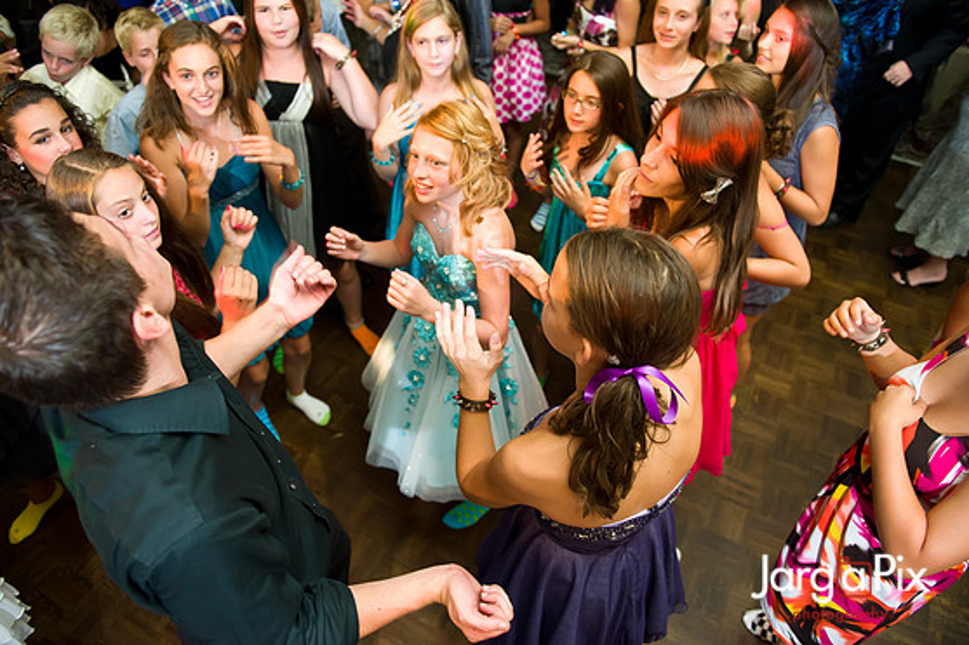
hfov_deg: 71.5
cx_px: 484
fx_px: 673
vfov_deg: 51.2
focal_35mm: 25
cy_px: 311
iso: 1600
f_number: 3.2
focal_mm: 24
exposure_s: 1/125
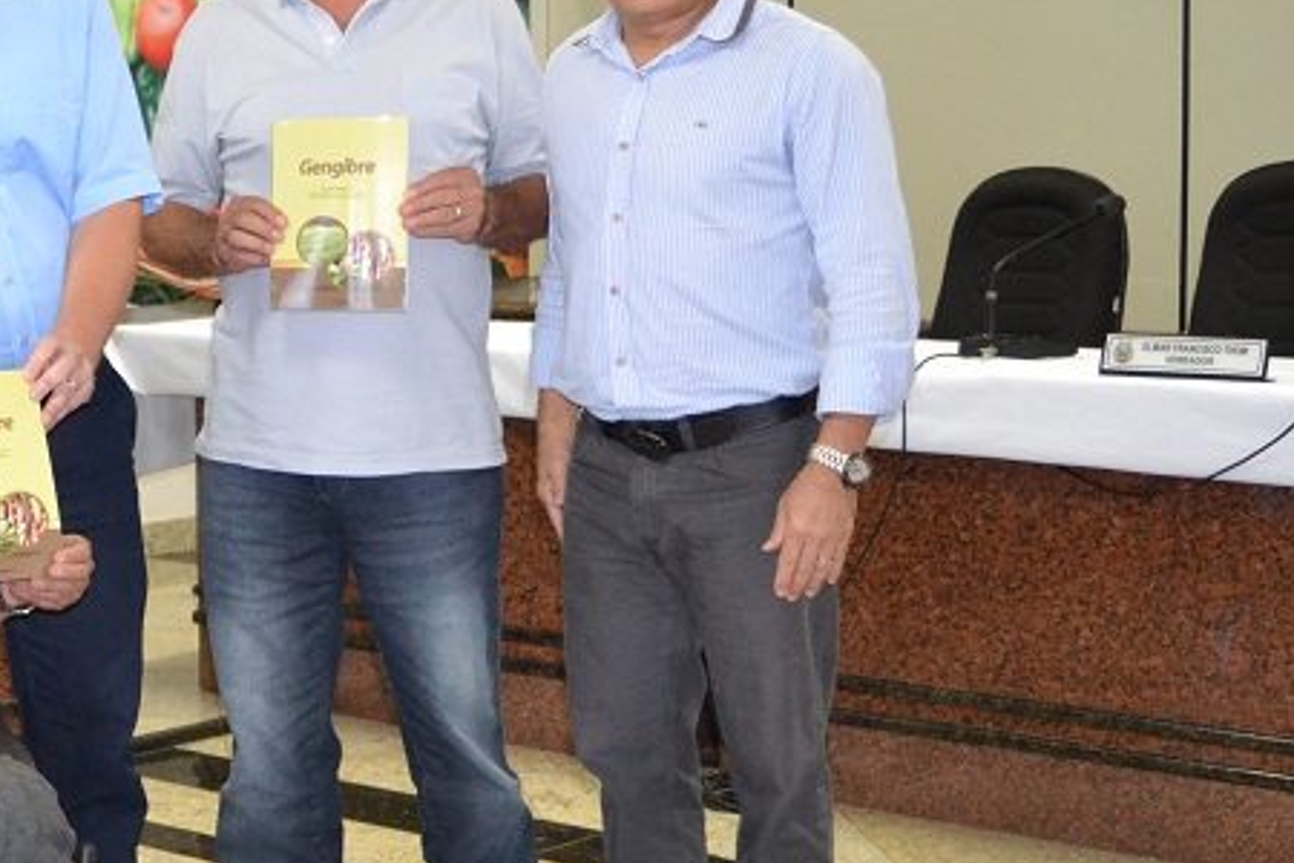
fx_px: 2875
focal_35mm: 80
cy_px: 446
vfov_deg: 17.1
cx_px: -242
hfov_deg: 23.3
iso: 2200
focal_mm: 20
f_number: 3.5
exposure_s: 1/60
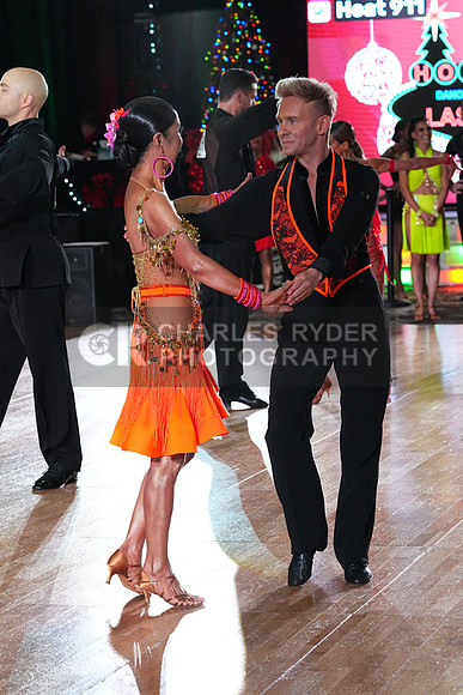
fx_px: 2005
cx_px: 232
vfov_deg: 19.6
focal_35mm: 104
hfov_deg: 13.2
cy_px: 348
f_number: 6.3
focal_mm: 104
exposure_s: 1/400
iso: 8000
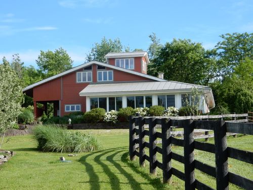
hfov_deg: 23.3
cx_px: 126
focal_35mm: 84
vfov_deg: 17.6
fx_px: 614
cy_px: 95
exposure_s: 1/400
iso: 125
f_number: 5
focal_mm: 14.9
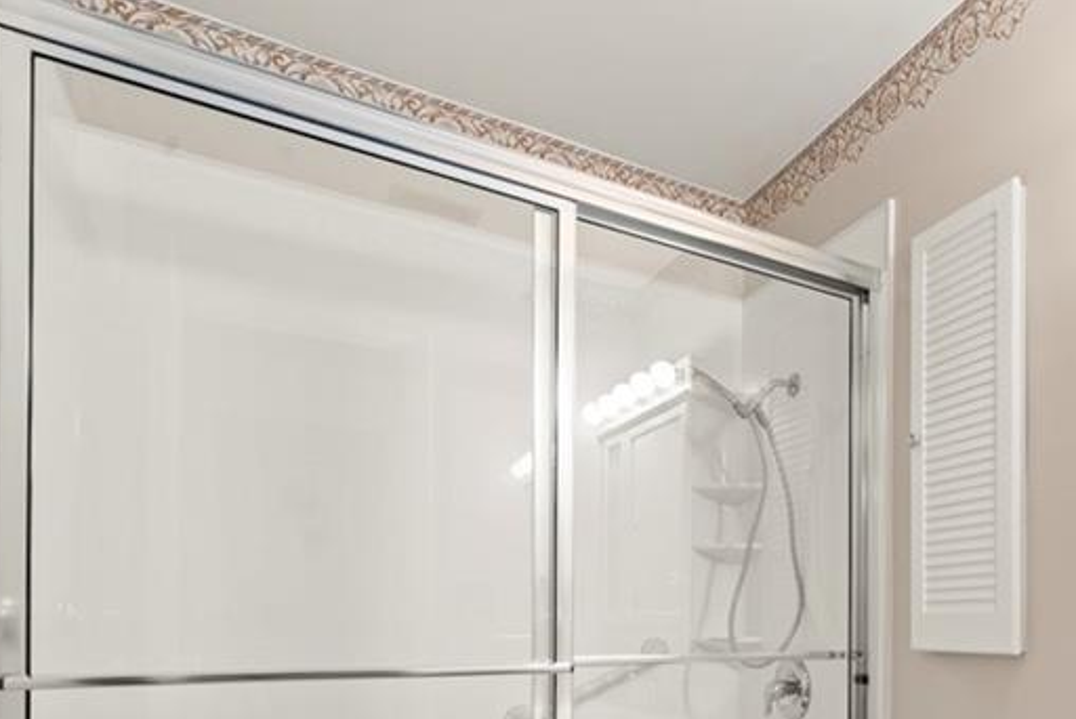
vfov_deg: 46.0
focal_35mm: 26
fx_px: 778
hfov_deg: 62.8
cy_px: 615
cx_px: 876
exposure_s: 1/2
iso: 400
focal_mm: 13
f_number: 11
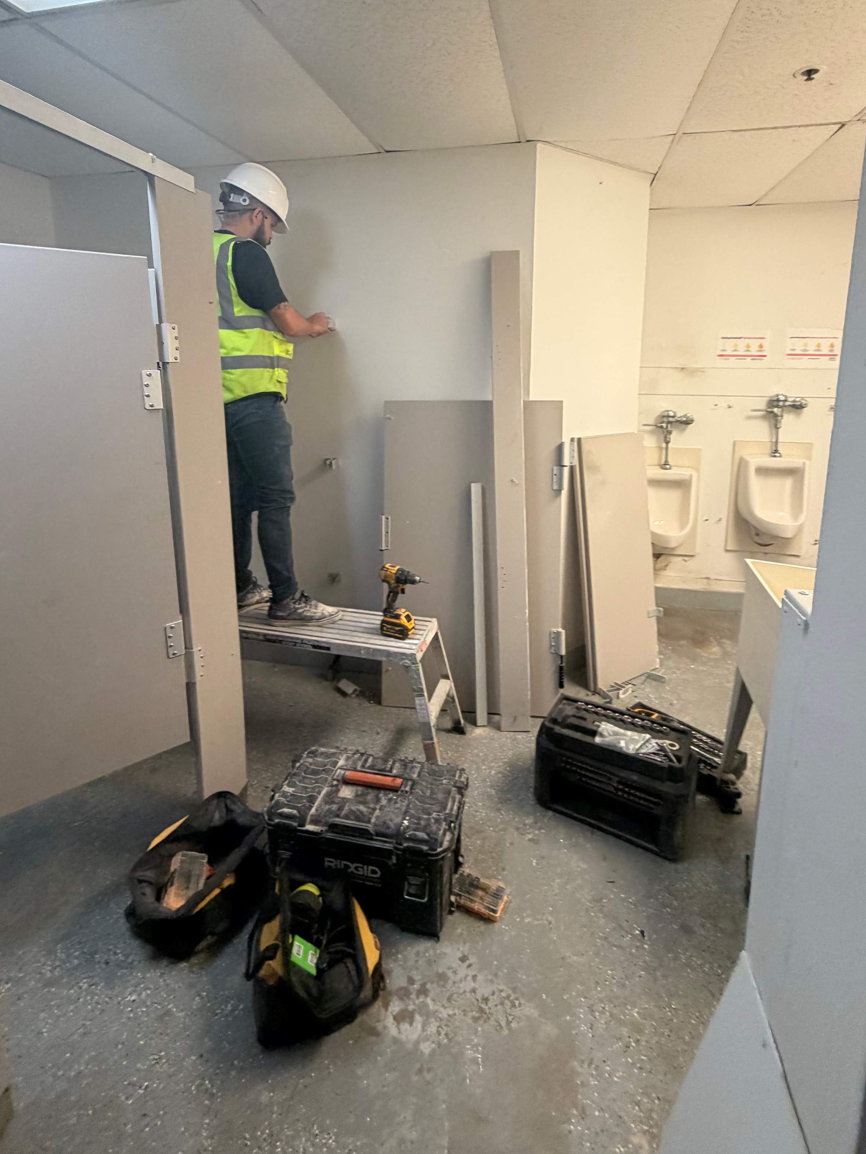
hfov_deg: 71.6
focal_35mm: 18
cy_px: 465
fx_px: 600
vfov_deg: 86.7
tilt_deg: -8.8
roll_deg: +1.6
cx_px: 439
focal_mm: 2.22
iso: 250
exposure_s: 1/60
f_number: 2.2
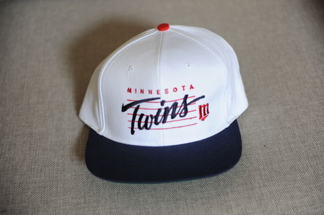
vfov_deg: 19.4
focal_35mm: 70
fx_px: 629
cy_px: 108
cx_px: 162
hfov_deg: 28.9
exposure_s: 1/15
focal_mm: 70
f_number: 2.8
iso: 200
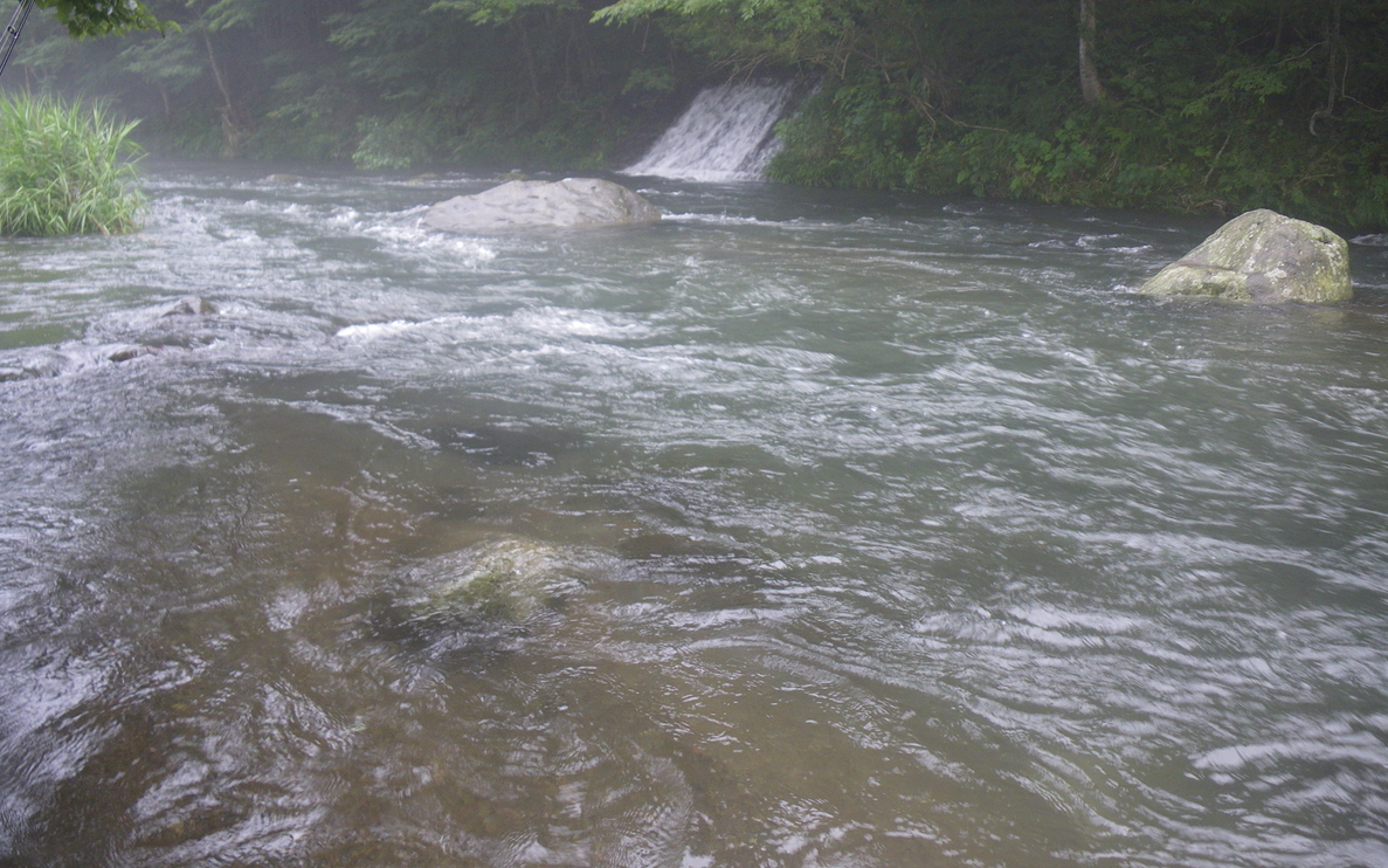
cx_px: 698
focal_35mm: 30
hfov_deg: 62.9
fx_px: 1135
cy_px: 474
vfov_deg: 41.8
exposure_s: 1/50
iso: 125
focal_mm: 5
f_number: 3.5
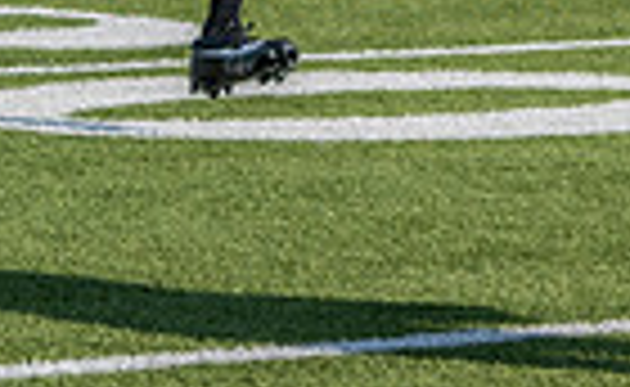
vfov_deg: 2.8
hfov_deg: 4.5
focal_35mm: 458
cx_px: 1227
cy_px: -220
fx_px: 7826
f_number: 5.6
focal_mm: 100
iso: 160
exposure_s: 1/1250
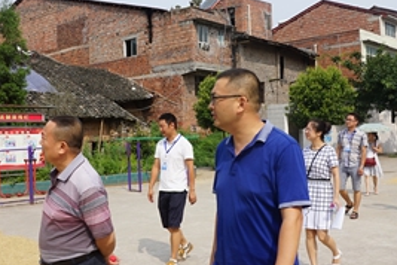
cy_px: 138
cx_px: 172
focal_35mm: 45
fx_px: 496
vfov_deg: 29.9
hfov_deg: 43.5
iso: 100
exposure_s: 1/125
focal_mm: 16
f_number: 11
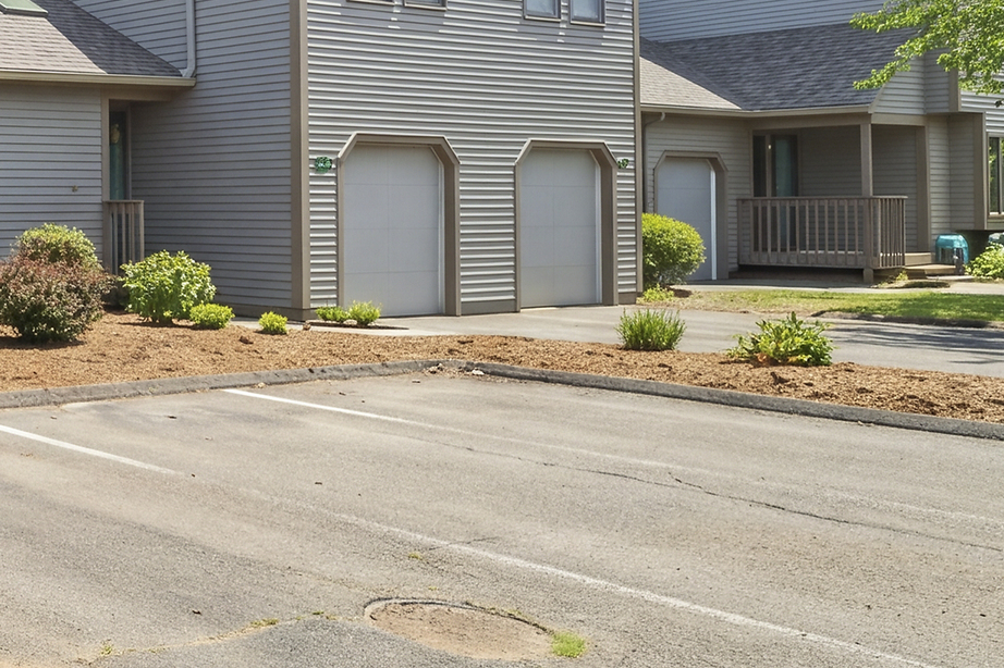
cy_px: 116
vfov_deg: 32.3
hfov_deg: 30.2
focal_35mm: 40
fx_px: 1115
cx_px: -463
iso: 400
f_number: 7.1
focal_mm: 12
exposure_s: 1/200
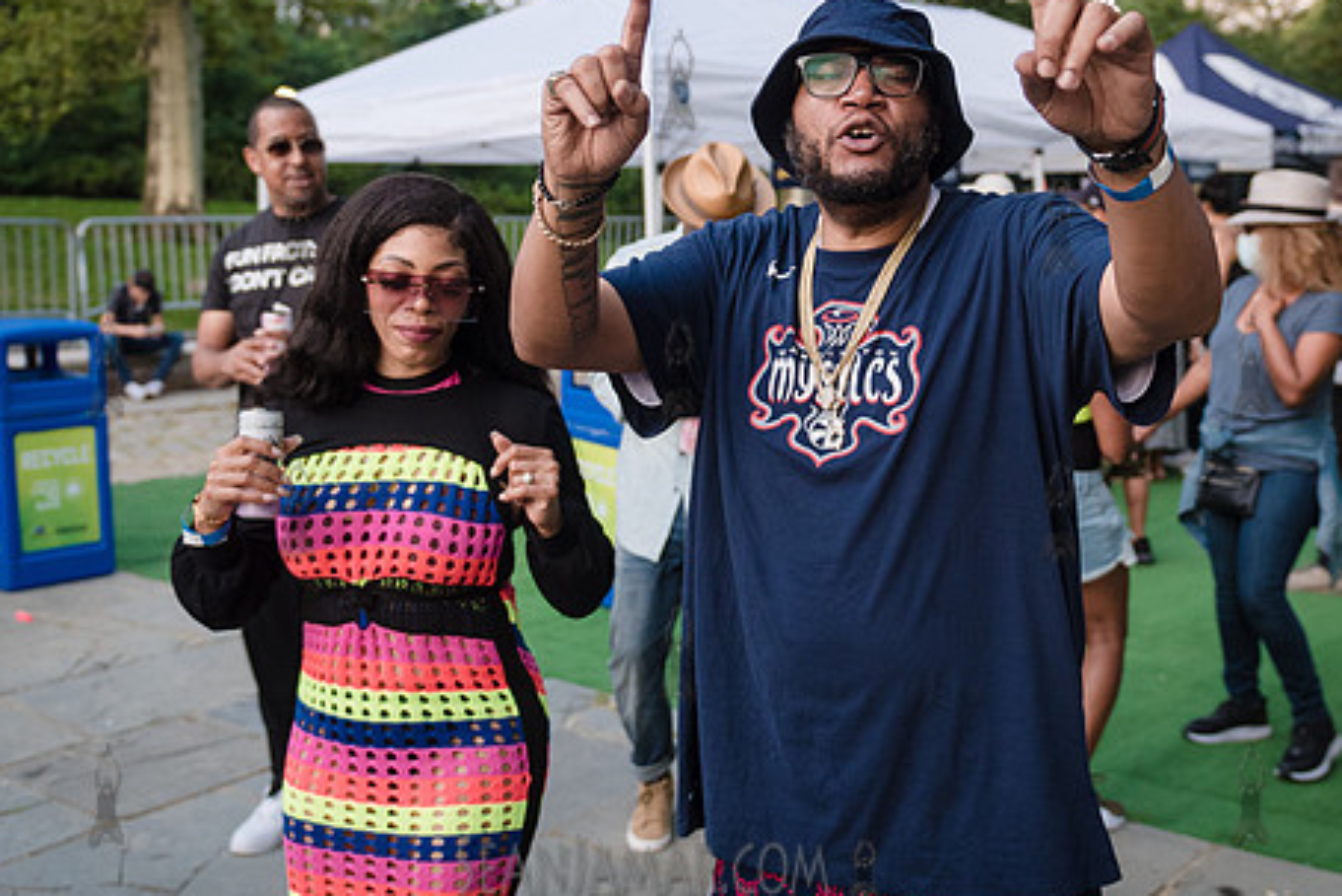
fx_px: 1678
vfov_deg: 29.9
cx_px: 781
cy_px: 404
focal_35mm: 45
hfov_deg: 43.4
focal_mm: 27
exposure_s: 1/500
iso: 1000
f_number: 2.8
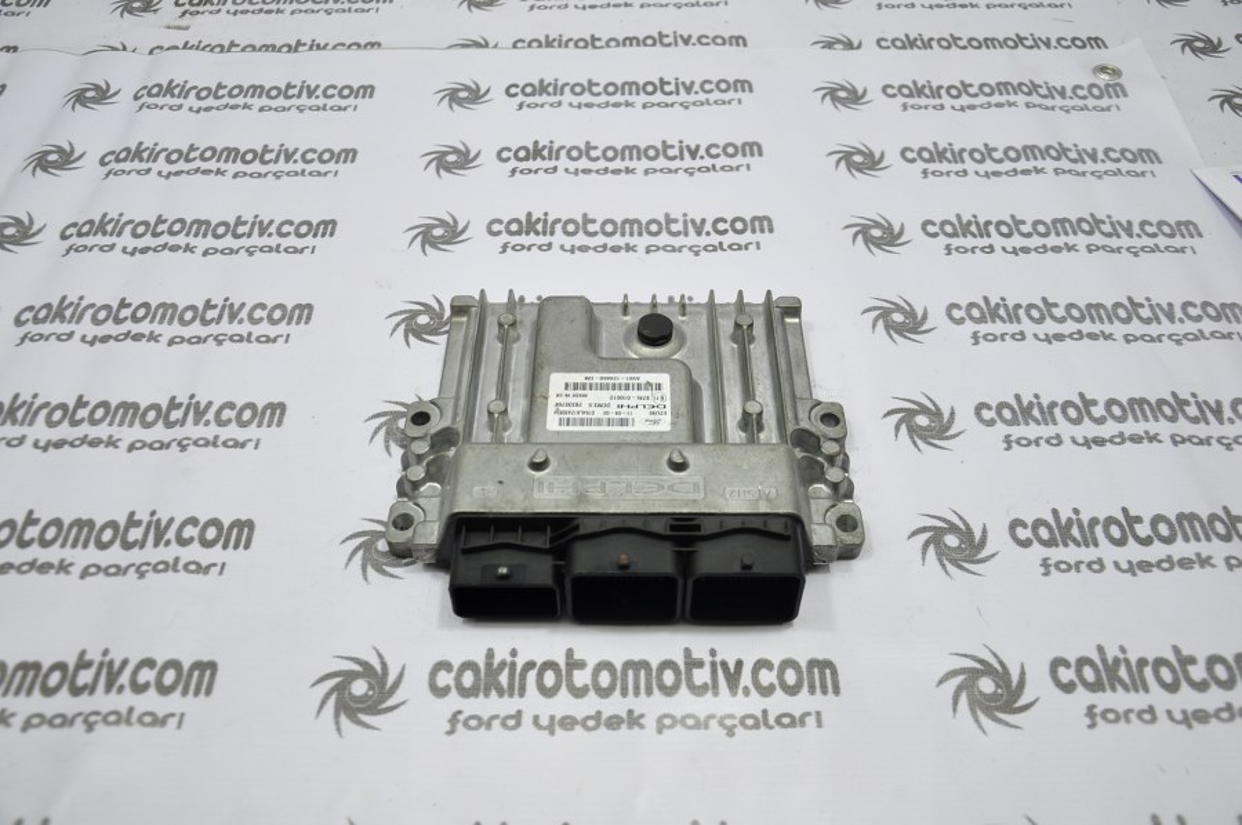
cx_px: 621
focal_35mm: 33
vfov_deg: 39.9
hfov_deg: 57.3
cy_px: 412
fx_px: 1137
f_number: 4.5
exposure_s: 1/40
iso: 200
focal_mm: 22
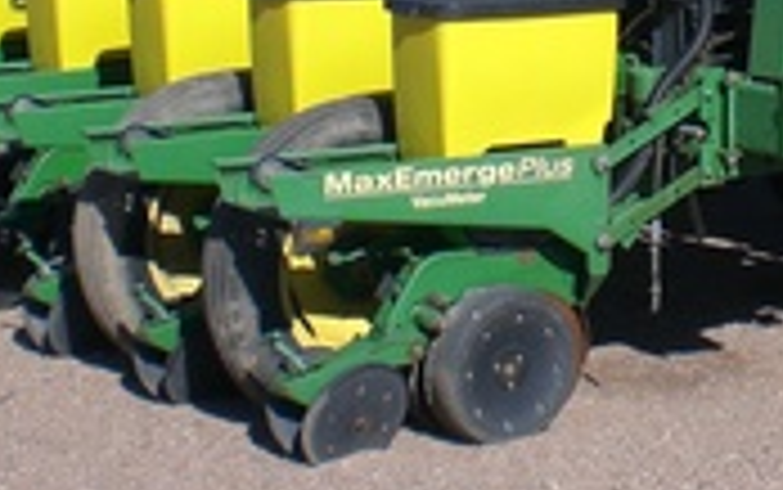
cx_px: 752
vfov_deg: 10.3
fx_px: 2690
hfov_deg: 16.3
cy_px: -40
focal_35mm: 126
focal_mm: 6.3
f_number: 4.4
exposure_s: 1/800
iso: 50
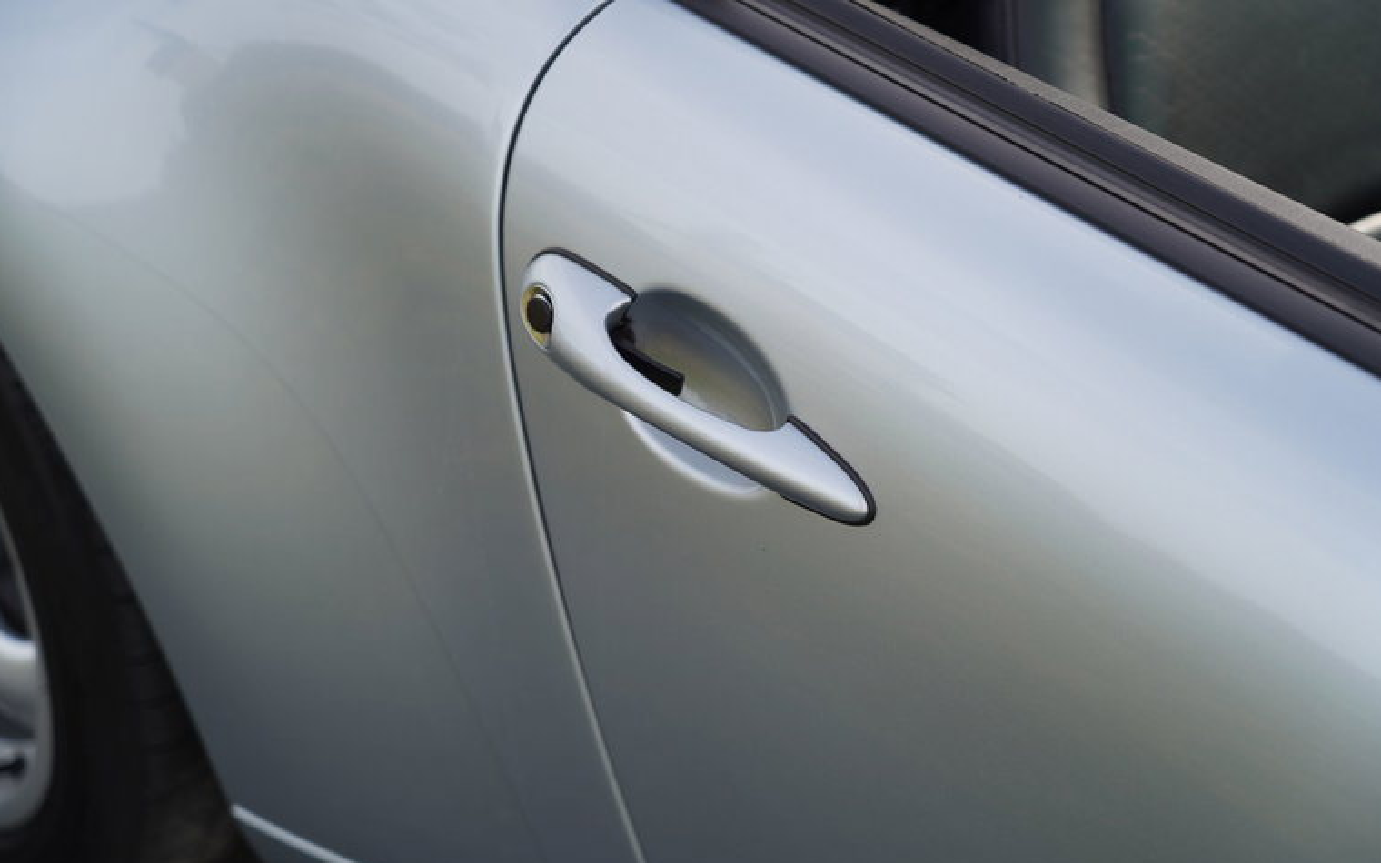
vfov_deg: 18.1
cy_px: 407
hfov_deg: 28.6
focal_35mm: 72
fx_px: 2710
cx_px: 691
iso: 100
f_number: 4
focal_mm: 70
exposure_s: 1/400
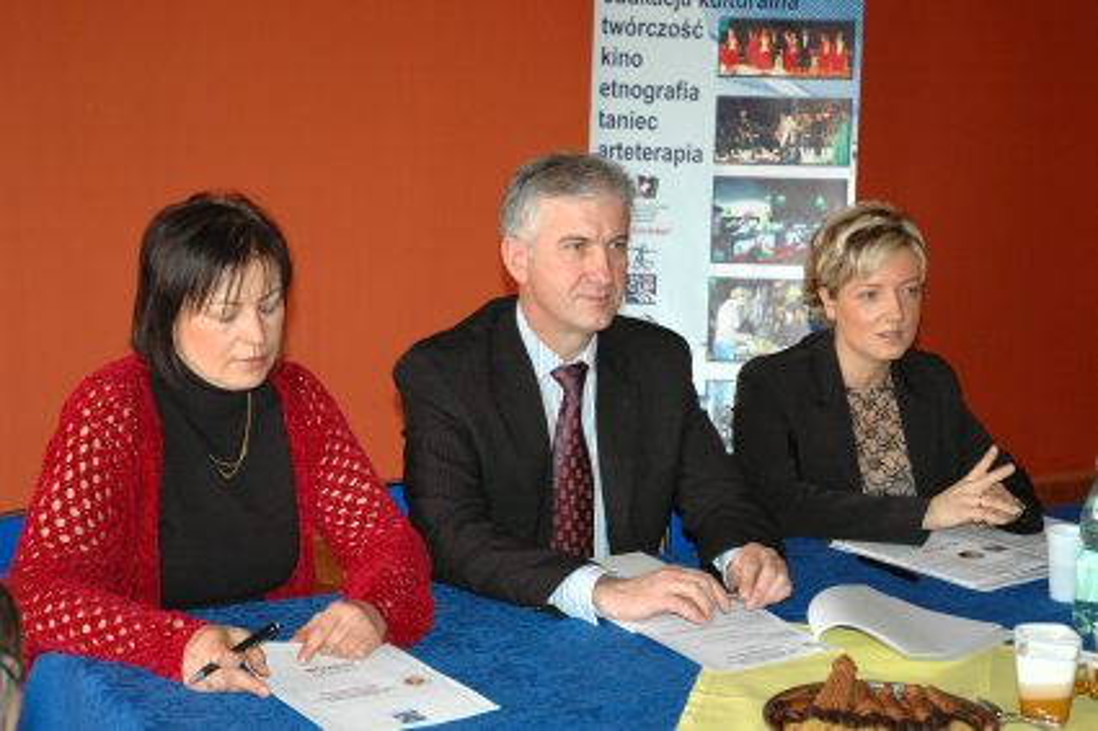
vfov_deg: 20.6
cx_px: 549
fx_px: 2012
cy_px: 366
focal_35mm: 66
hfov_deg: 30.5
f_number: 4.5
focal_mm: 44
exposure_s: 1/60
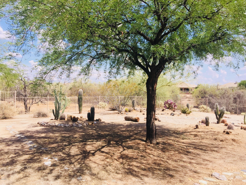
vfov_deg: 48.2
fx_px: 206
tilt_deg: +1.6
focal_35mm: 29
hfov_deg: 61.7
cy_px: 92
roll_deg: -2.1
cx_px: 123
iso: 32
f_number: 2.2
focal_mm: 4.15
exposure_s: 1/1799
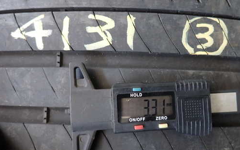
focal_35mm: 32
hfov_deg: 59.4
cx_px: 136
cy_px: 80
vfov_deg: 39.4
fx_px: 209
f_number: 2
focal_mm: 4.5
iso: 200
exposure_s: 1/50
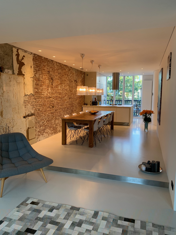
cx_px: 88
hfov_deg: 53.1
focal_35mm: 26
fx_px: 176
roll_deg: -0.9
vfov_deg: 67.3
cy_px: 118
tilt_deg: -5.3
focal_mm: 4.25
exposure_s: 1/50
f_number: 1.8
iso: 100
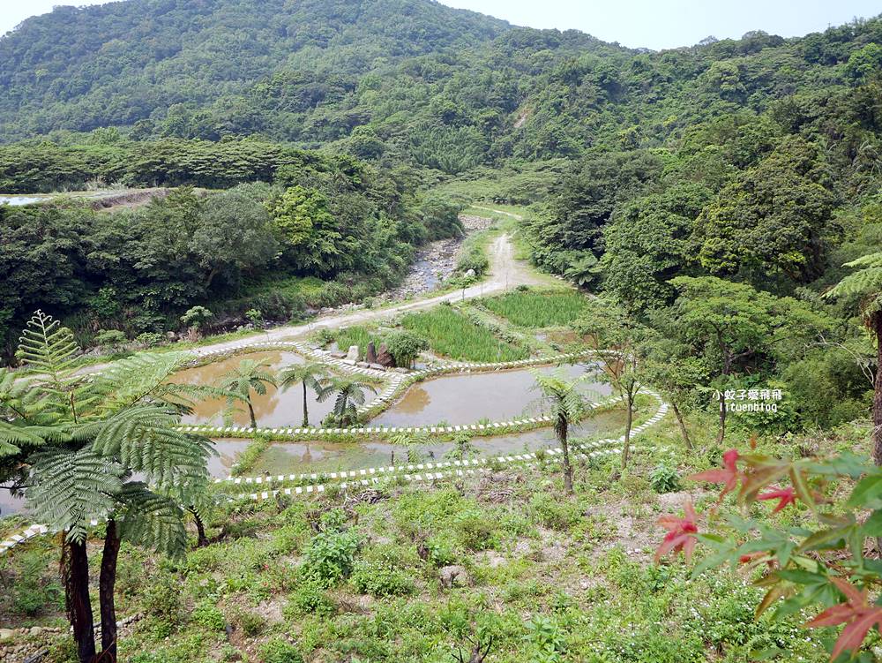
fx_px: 714
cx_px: 441
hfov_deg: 63.4
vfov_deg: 49.8
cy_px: 332
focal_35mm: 28
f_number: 3.5
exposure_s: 1/1000
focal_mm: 14
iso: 200
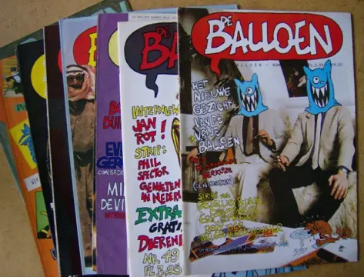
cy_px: 138
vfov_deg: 40.0
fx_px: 381
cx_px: 182
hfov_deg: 51.1
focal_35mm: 36
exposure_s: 1/21.9
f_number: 2.8
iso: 200
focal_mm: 6
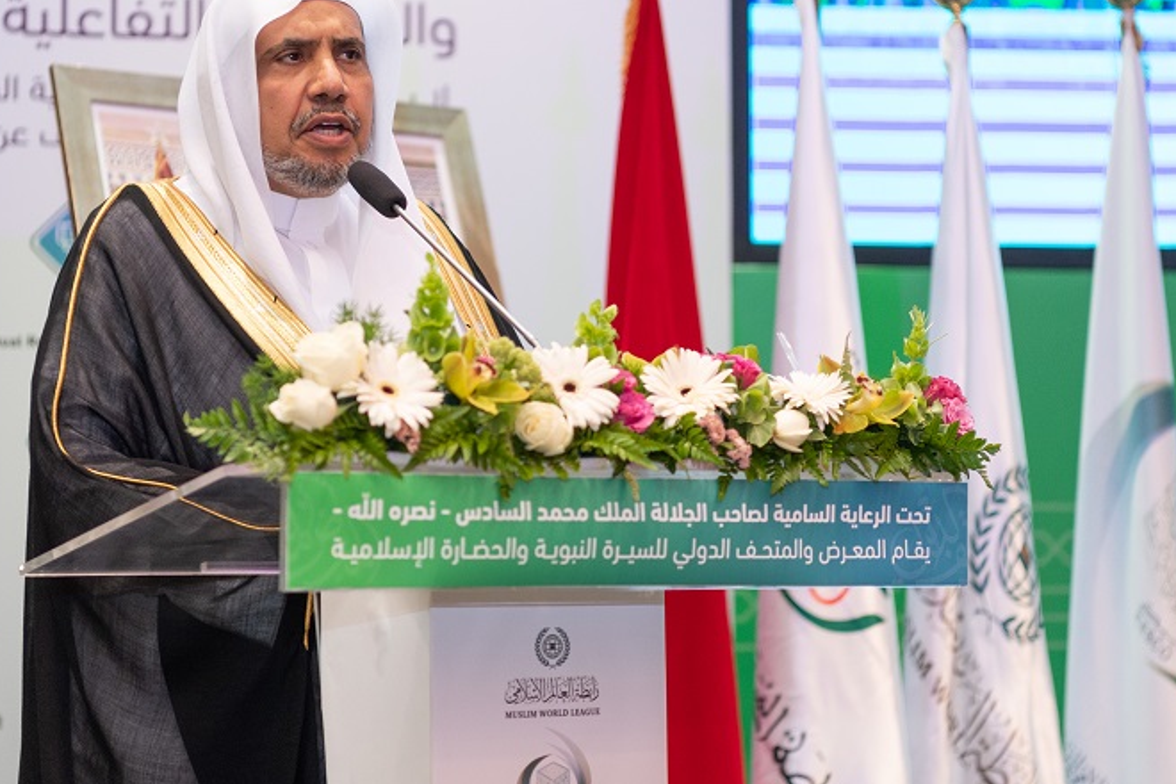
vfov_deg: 12.9
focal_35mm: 106
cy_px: 278
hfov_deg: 19.3
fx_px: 3462
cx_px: 551
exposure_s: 1/250
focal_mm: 70
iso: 1600
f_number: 3.2
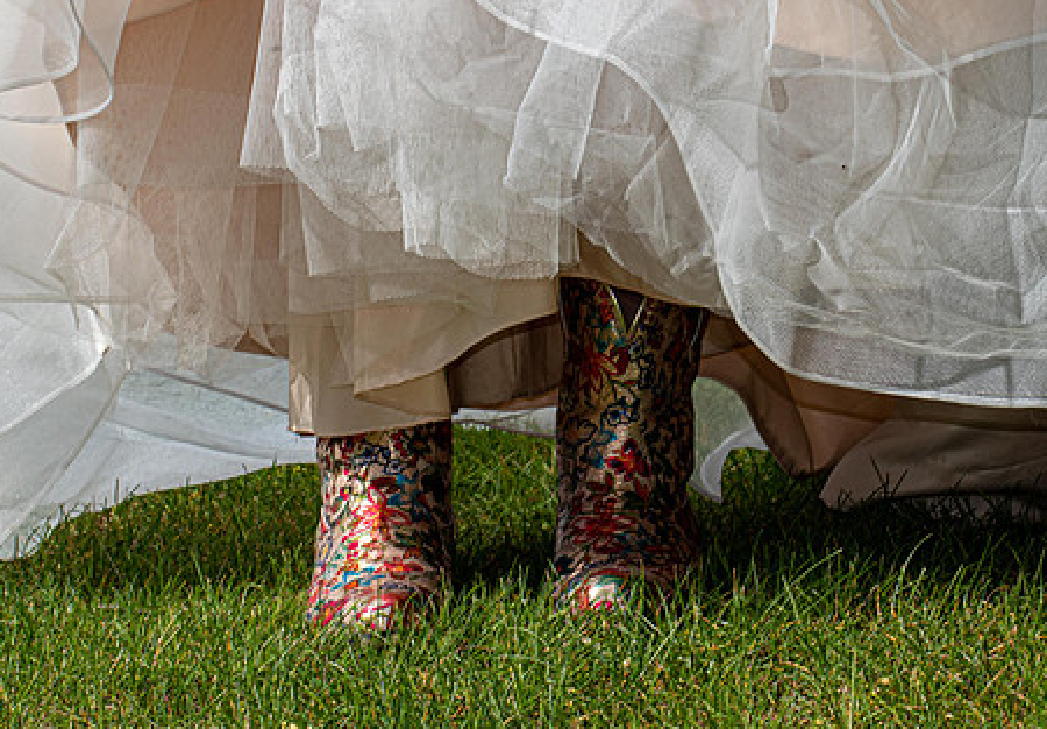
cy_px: 416
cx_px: 585
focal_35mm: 185
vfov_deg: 7.6
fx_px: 5453
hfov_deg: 11.0
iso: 100
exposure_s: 1/200
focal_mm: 70
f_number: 11
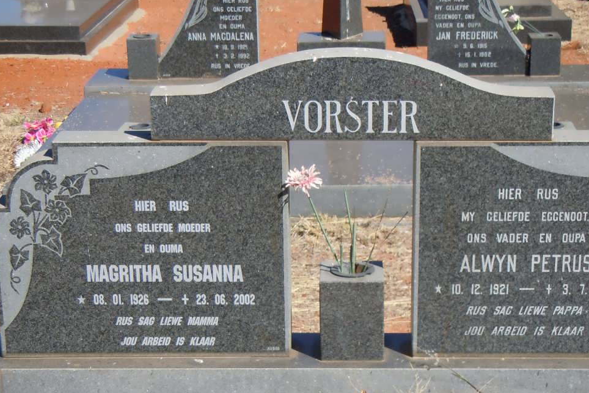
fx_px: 1440
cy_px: 263
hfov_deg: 23.1
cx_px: 328
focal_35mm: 88
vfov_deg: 15.5
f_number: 8.2
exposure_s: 1/320
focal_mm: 12.2
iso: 200
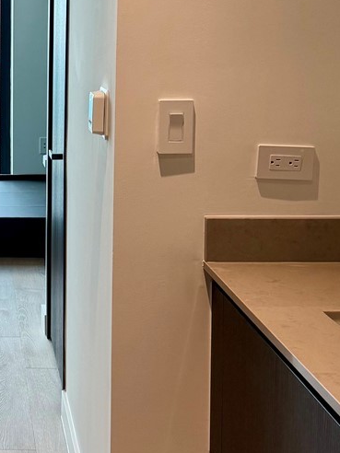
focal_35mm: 78
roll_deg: +0.0
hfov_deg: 18.1
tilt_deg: -8.0
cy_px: 148
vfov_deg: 24.9
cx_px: -56
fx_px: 1021
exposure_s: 1/180
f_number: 1.78
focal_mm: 6.76
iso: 80
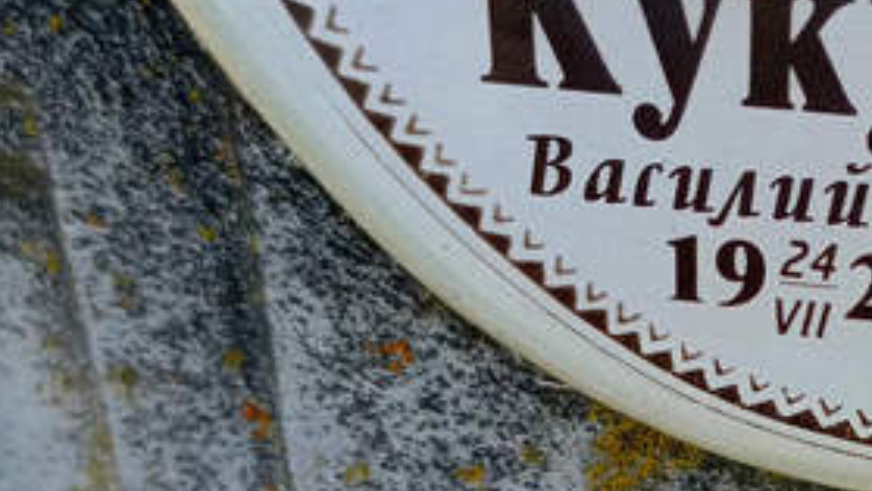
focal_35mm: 78
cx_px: 797
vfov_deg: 15.3
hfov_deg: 26.2
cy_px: 447
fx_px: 1804
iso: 112
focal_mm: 4.76
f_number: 1.69
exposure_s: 1/206
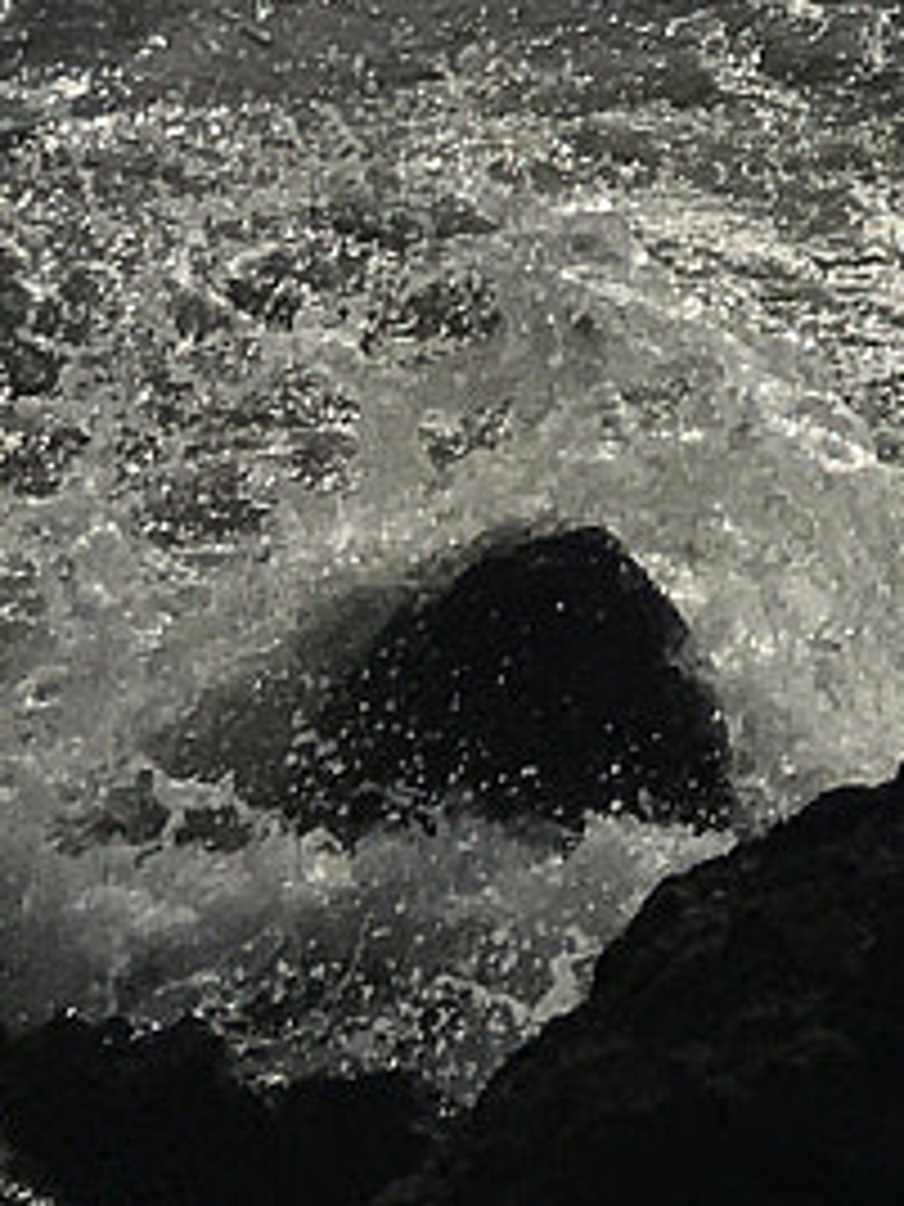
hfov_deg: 7.6
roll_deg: -0.5
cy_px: -1130
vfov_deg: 10.6
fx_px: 6024
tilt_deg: -8.5
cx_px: 2685
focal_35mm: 173
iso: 25
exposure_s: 1/19231
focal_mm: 4.15
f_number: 2.2
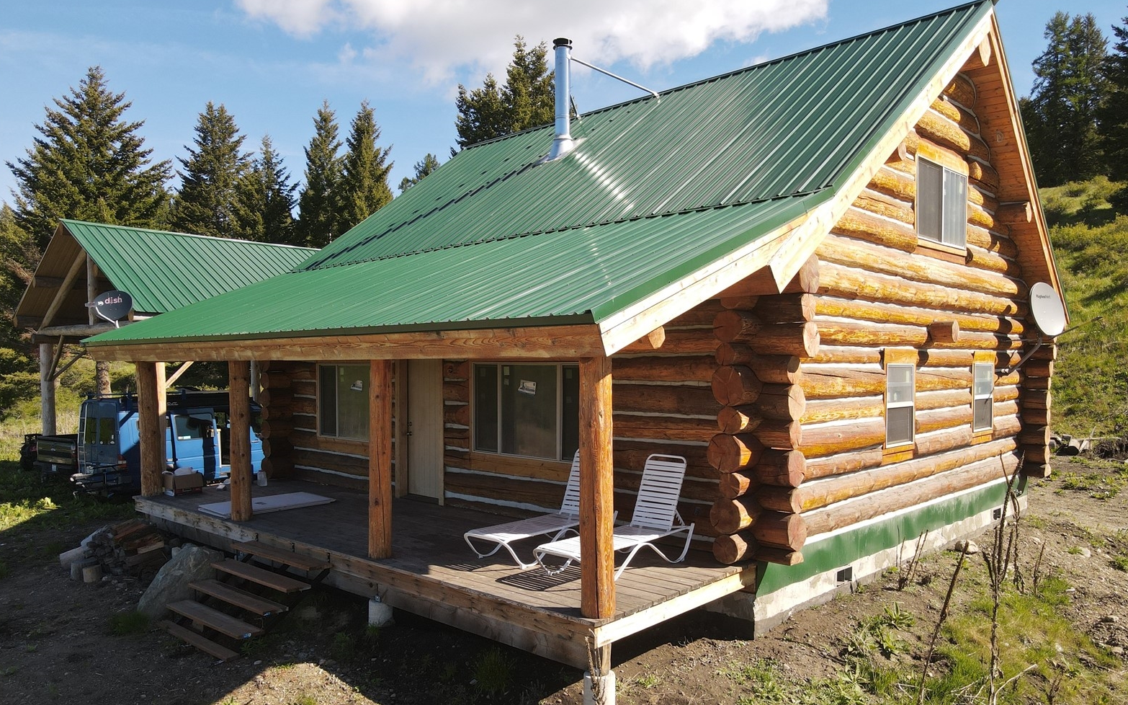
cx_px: 568
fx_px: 799
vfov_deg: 47.4
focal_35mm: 26
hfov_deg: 70.4
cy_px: 411
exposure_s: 1/350
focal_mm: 4.5
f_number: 2.8
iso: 100
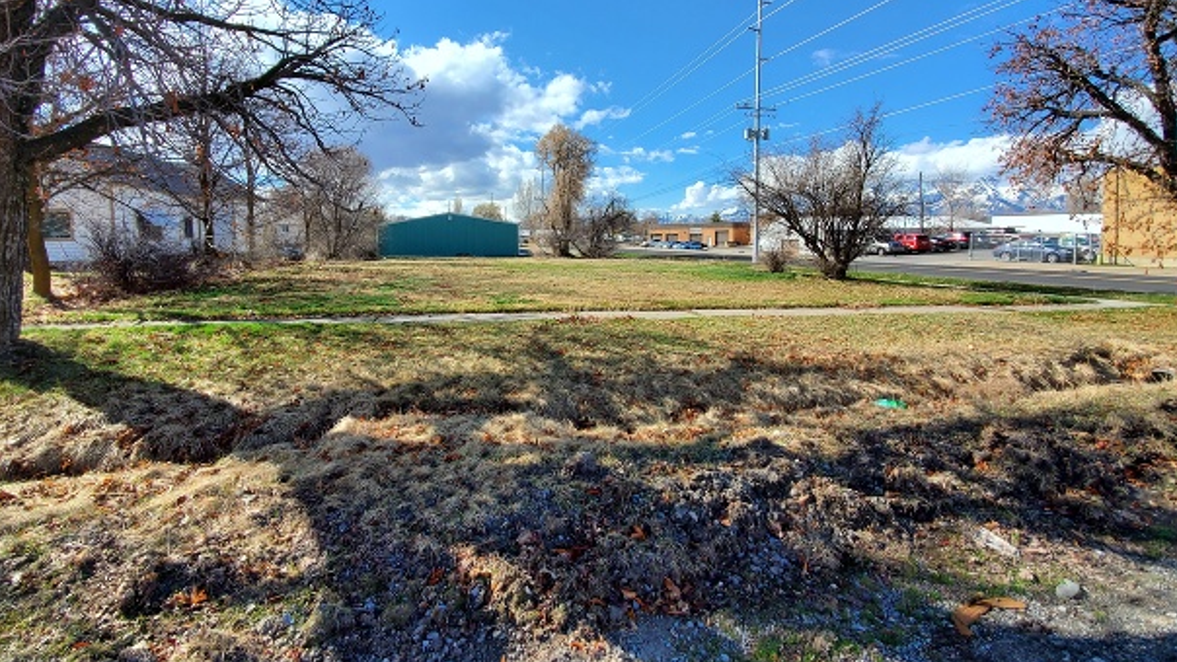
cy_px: 245
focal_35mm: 15
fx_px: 468
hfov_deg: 103.0
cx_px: 575
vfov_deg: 69.4
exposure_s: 1/742
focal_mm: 1.8
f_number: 2.2
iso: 50
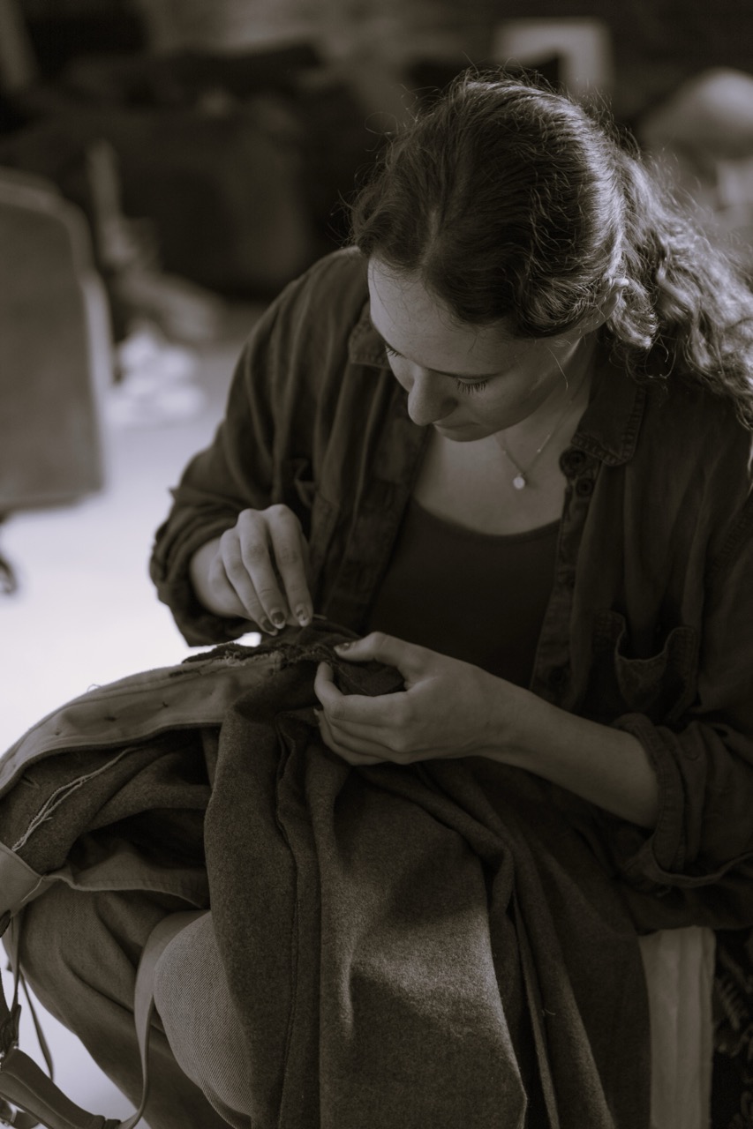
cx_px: 376
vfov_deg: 28.8
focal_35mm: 70
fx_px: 2197
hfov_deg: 19.5
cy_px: 564
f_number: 2.8
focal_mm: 70
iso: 800
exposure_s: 1/100
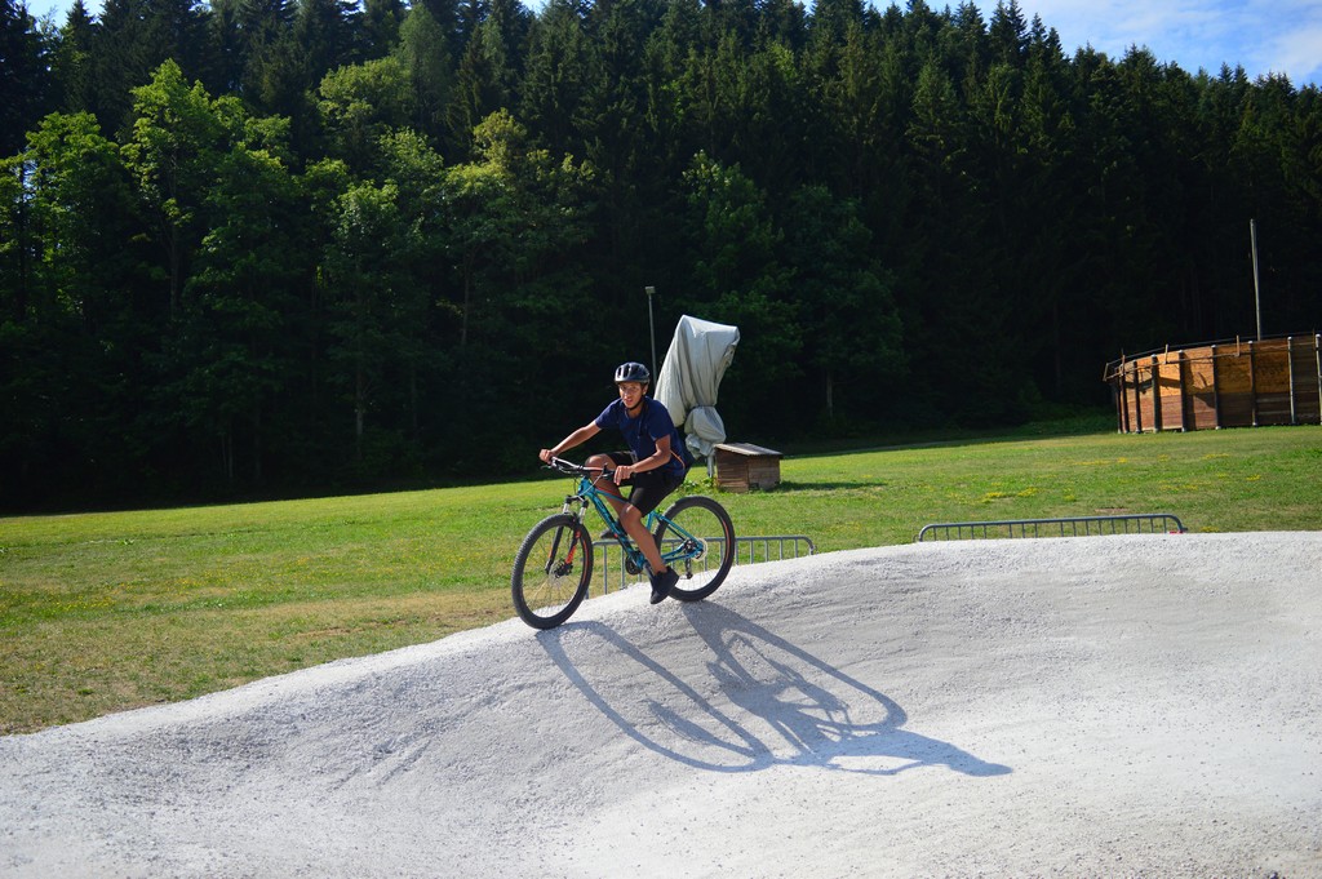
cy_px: 440
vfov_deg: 43.5
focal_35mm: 30
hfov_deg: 62.0
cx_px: 661
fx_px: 1101
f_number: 3.8
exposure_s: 1/2000
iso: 200
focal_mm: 20
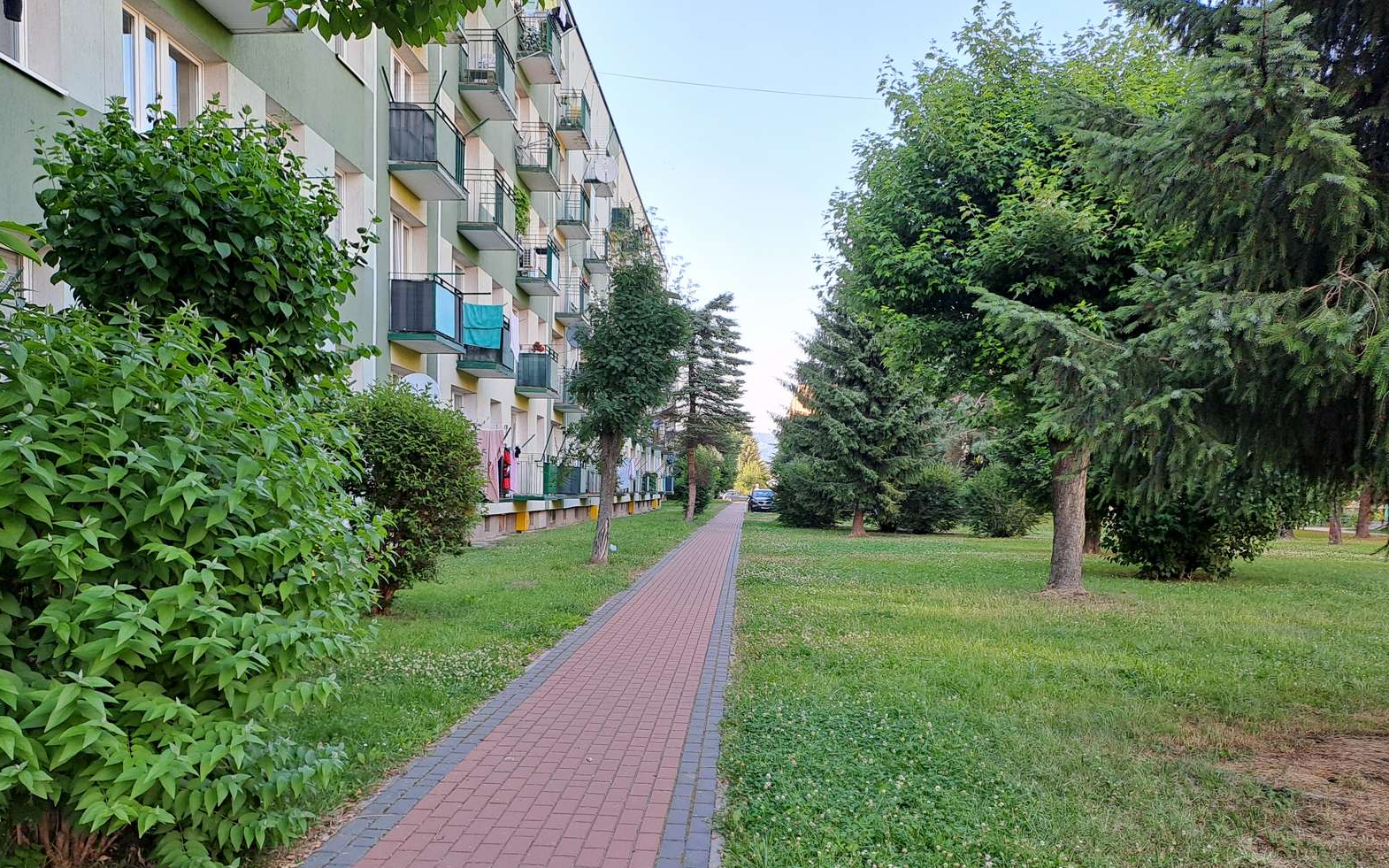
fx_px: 1022
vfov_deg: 45.8
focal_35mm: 27
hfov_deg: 68.4
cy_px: 518
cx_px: 697
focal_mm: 4.65
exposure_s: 1/144
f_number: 1.8
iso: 32
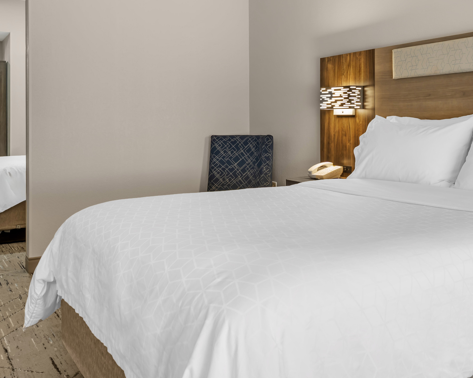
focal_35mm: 31
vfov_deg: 46.8
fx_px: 434
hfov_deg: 57.2
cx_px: 235
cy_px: 147
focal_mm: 14
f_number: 8
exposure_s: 6
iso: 80
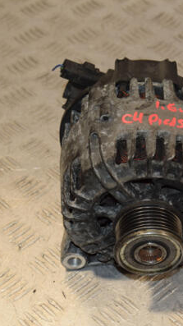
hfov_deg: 10.6
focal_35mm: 114
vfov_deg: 18.8
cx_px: 157
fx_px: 984
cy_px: 163
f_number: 6.3
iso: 800
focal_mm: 48
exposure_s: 1/200
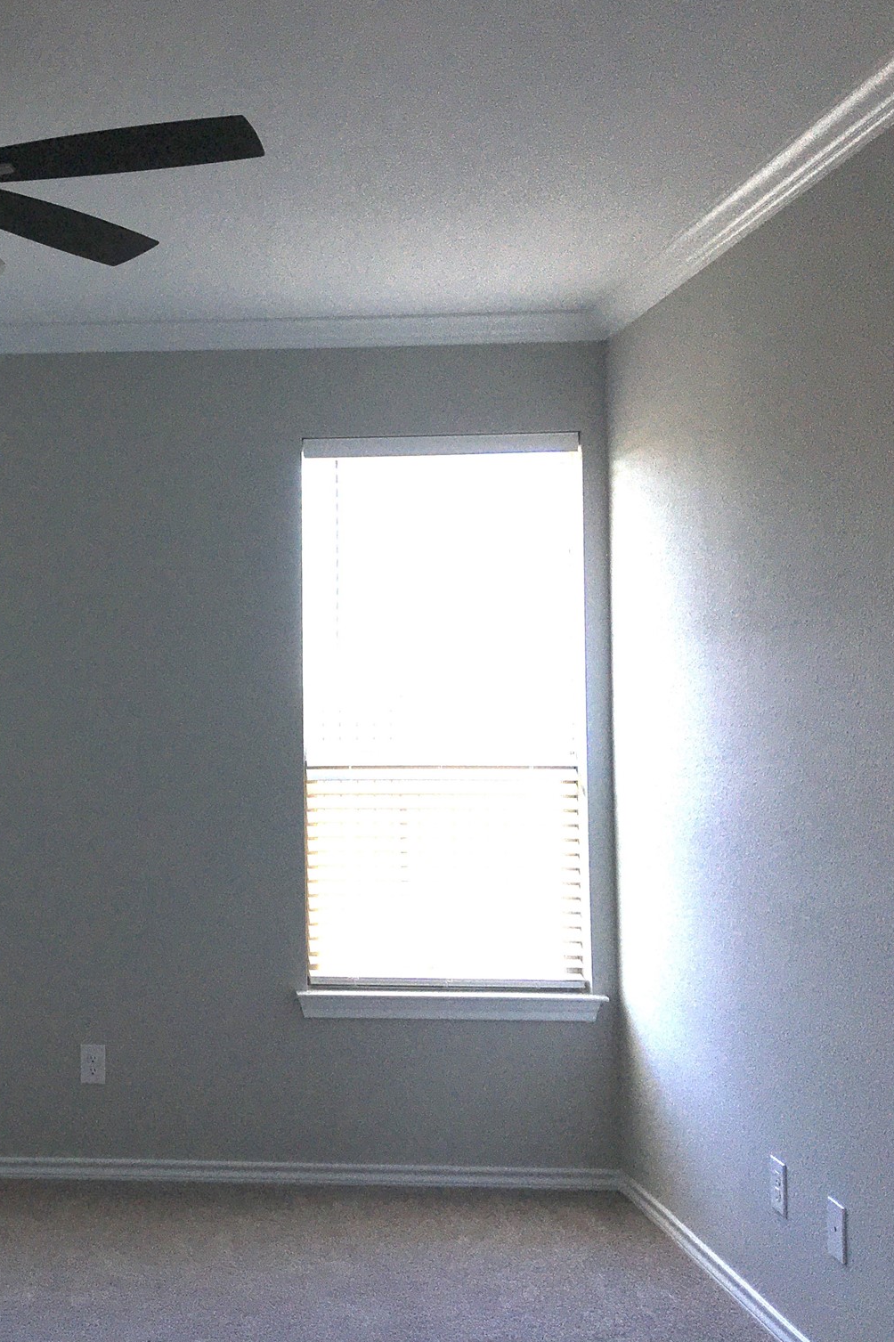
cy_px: 664
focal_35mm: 41
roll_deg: +0.5
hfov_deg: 30.6
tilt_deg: +3.0
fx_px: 1528
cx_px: 33
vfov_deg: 47.4
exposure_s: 1/120
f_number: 2.2
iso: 32
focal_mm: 4.15
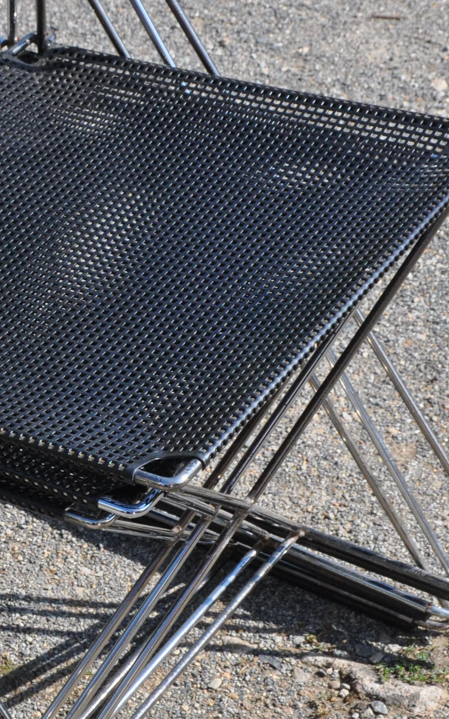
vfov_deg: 16.8
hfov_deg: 10.5
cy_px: 328
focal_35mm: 124
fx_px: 2432
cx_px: 2
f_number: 11
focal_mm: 35
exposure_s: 1/500
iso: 640
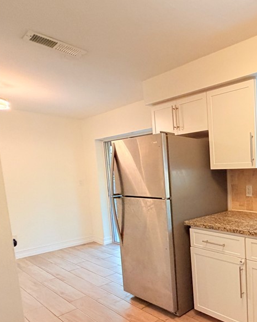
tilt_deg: -3.7
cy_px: 194
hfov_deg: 45.7
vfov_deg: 69.5
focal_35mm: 24
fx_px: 228
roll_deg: +1.9
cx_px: 276
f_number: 2.2
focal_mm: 2.22
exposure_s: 1/60
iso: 250
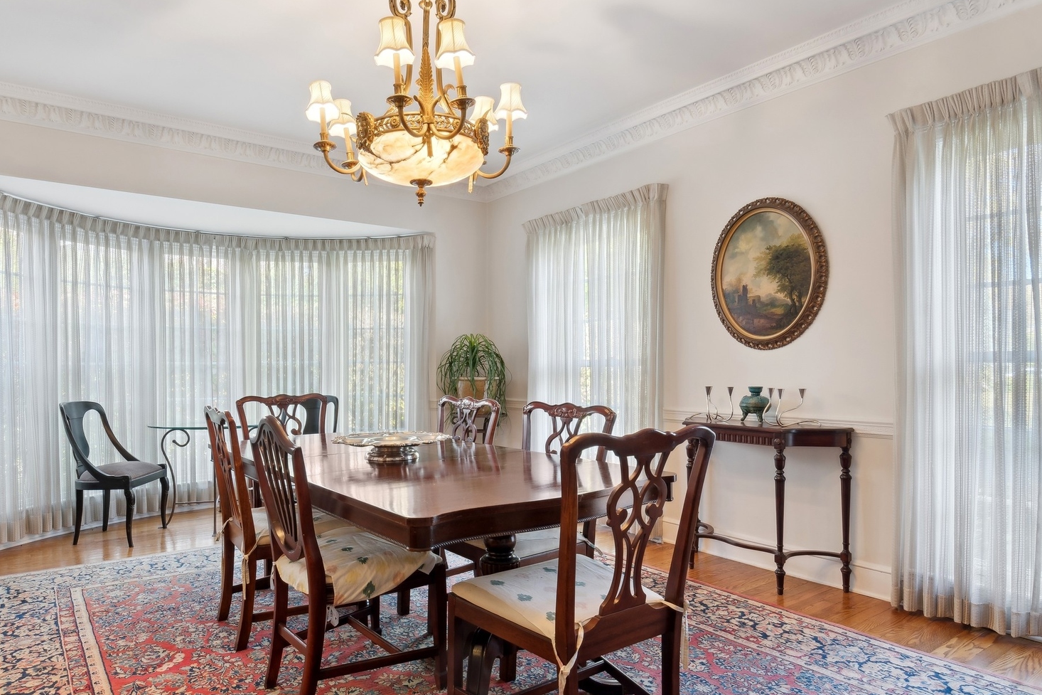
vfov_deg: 58.2
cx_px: 484
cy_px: 355
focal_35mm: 22
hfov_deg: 79.6
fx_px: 624
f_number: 9
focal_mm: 13
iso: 200
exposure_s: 1/8
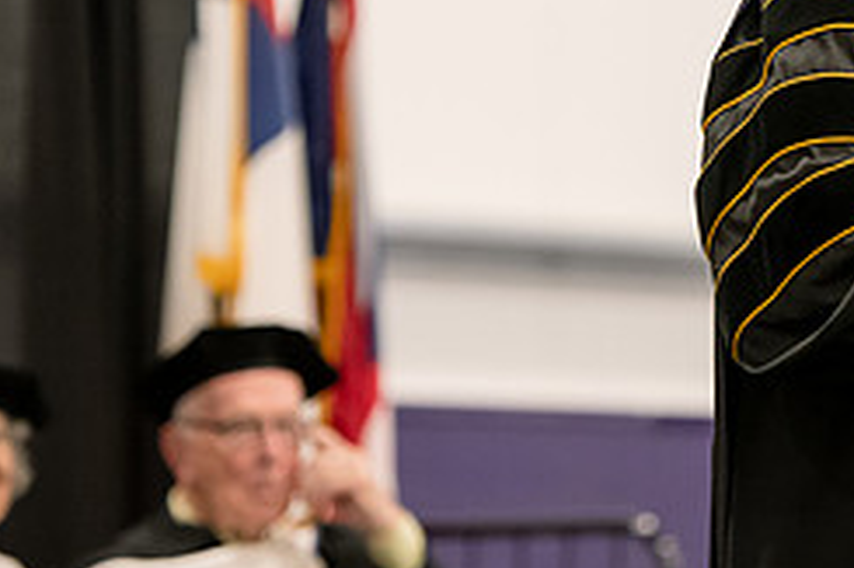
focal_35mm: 296
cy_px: -23
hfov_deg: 6.9
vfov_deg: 4.6
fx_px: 7017
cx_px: 969
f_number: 3.5
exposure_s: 1/200
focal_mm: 125
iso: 3200
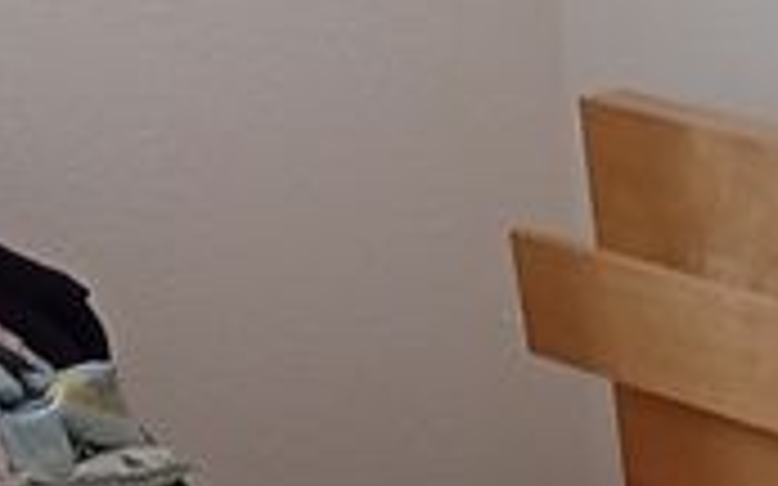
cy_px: 889
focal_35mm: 166
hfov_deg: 11.6
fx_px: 3519
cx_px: 1417
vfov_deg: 7.6
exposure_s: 1/33.3
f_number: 1.8
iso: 196
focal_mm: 3.84
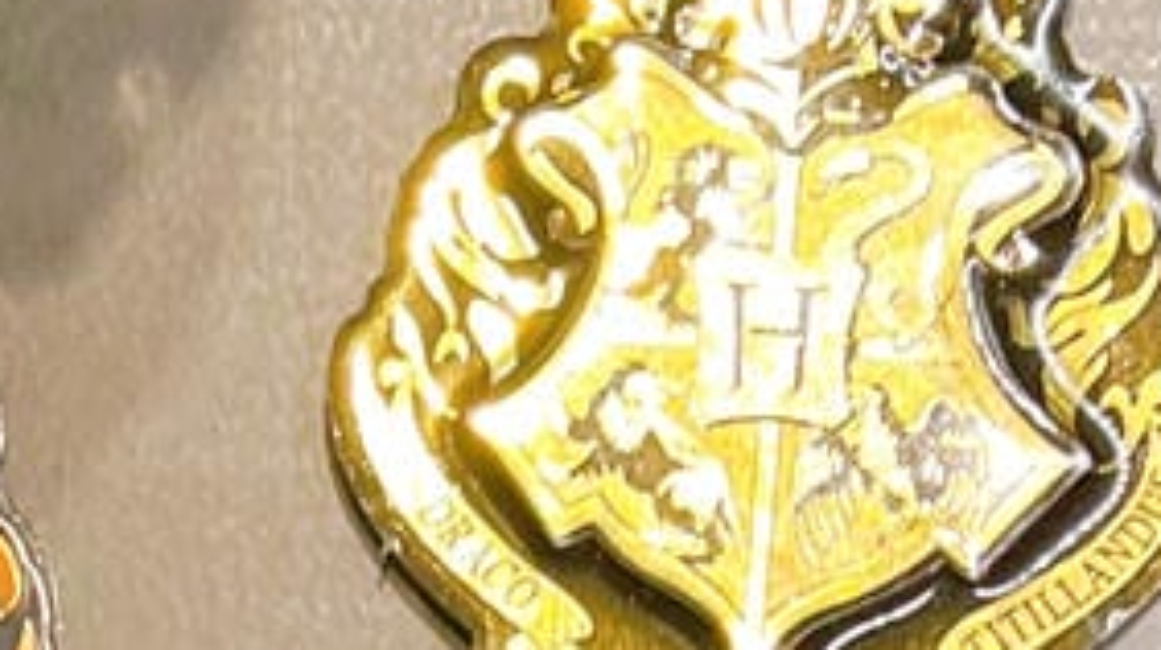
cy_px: 860
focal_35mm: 161
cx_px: 663
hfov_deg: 13.4
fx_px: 4952
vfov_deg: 7.4
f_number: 1.5
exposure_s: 1/60
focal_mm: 5.7
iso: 80
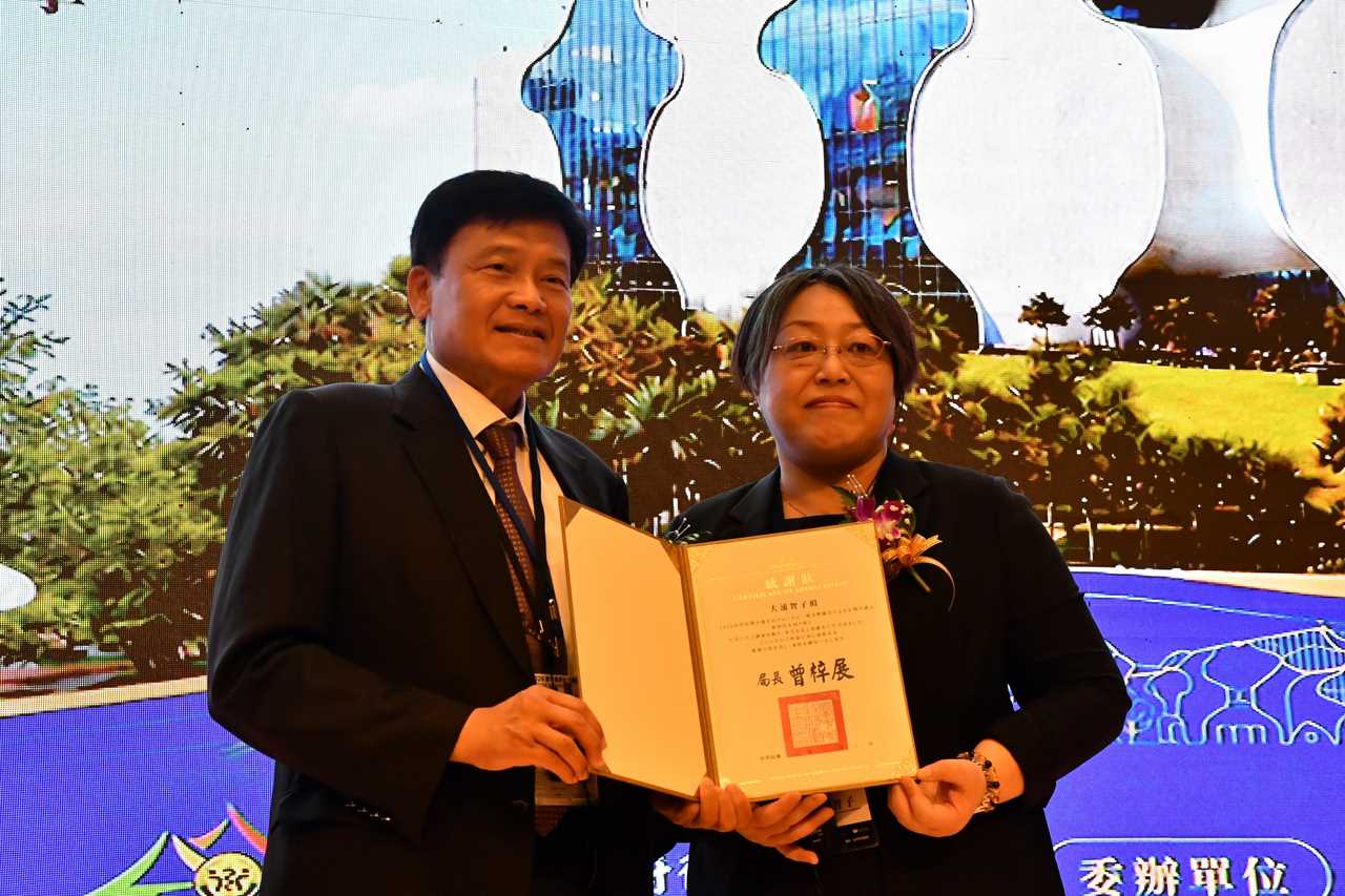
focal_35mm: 60
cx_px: 672
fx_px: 2241
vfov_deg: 22.6
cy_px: 448
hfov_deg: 33.4
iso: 4000
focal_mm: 40
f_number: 5
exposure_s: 1/125
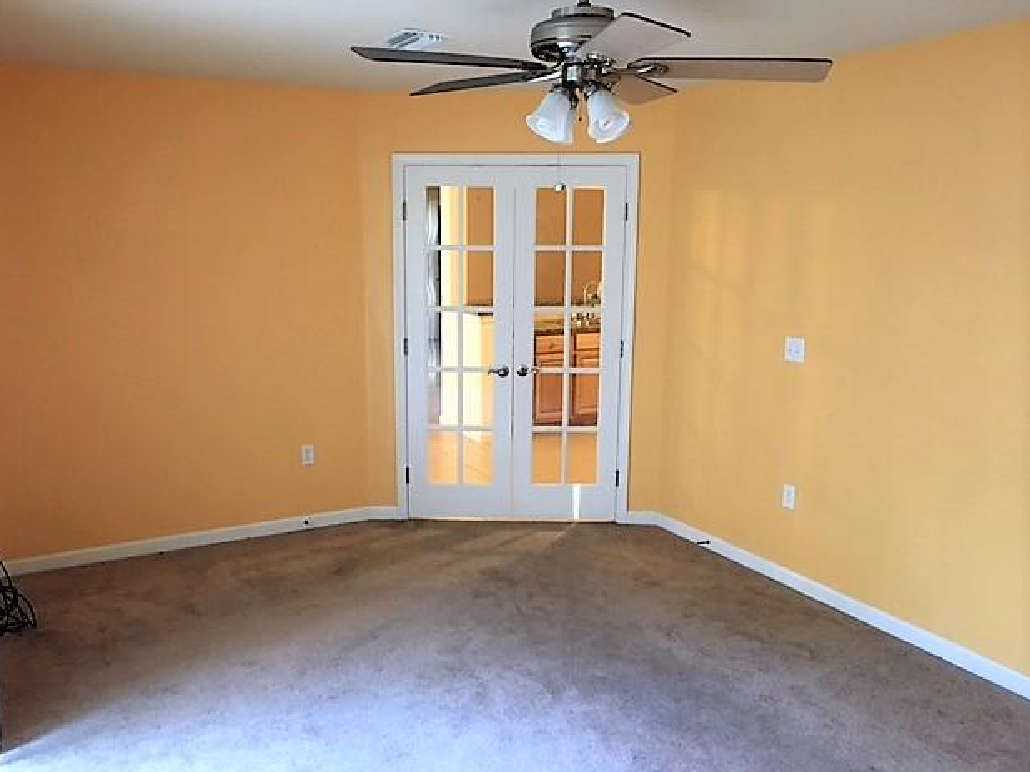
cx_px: 501
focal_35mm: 30
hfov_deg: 60.0
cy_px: 389
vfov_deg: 46.8
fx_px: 892
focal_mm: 4.15
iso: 200
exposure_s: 1/24
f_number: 2.2
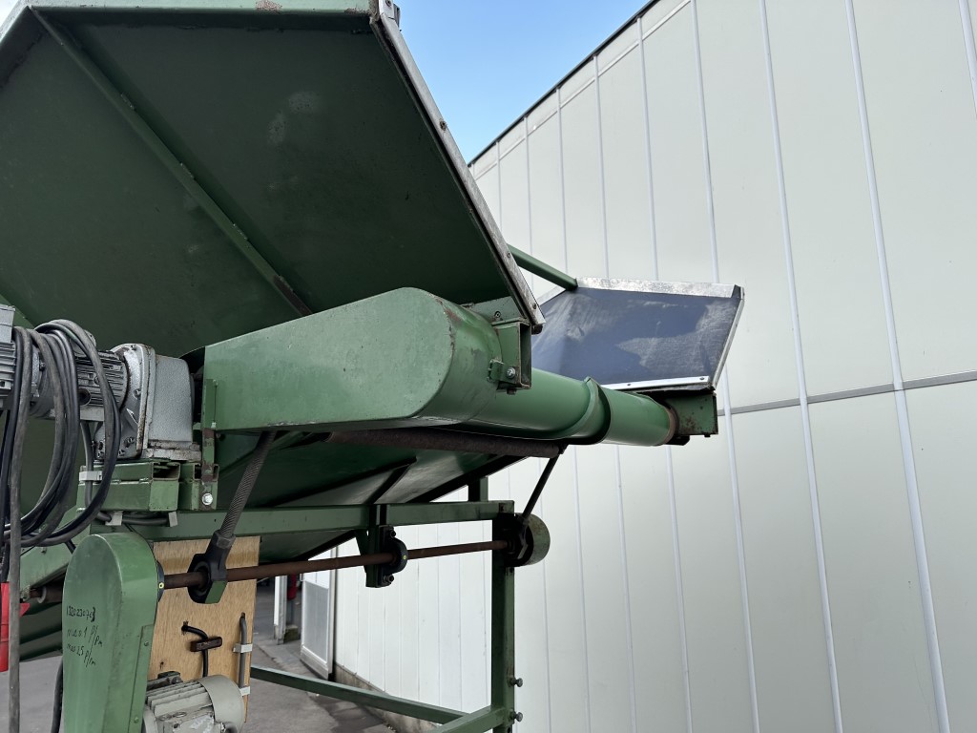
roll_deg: +3.0
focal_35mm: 24
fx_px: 677
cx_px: 488
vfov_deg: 56.8
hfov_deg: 71.6
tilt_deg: +11.4
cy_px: 366
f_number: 1.78
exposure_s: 1/1916
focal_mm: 6.86
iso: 80
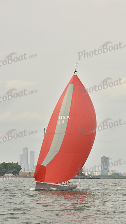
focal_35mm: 127
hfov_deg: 9.6
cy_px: 112
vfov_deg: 16.9
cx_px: 58
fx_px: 754
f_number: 10
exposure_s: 1/640
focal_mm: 120
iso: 250
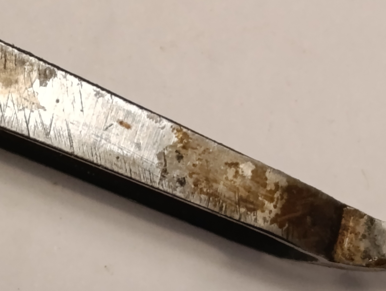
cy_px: 108
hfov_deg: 8.0
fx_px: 2747
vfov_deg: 6.1
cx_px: 13
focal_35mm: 246
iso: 640
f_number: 1.6
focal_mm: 6.14
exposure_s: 1/100
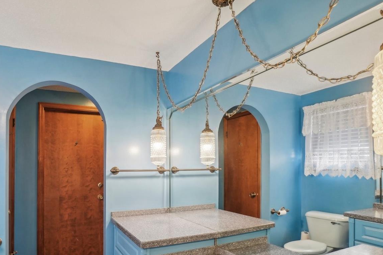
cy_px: 171
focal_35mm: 21
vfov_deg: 58.1
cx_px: 158
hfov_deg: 80.5
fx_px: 223
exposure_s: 1/15
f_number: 8
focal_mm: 10
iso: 400
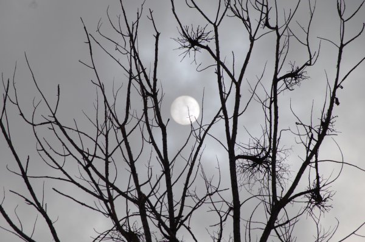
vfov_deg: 4.6
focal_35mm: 300
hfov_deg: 6.9
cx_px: 182
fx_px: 3034
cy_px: 121
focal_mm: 200
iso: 100
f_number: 8
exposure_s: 1/1000
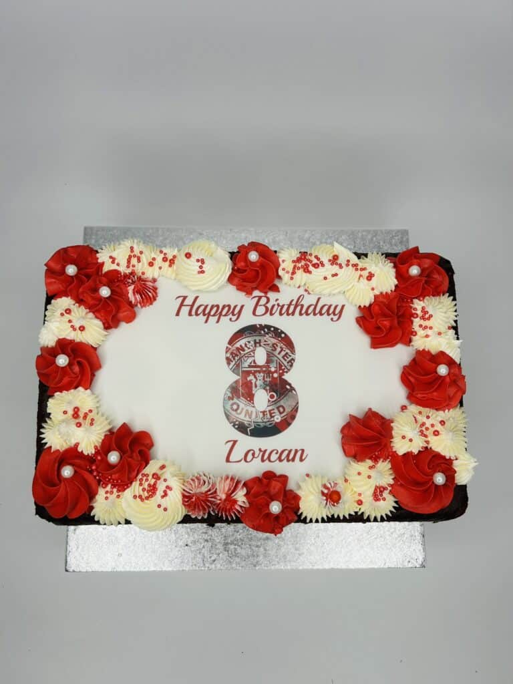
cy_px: 342
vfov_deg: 67.3
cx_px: 256
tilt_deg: -80.2
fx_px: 514
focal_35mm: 26
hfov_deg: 53.1
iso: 50
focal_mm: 5.7
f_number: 1.5
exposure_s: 1/1449
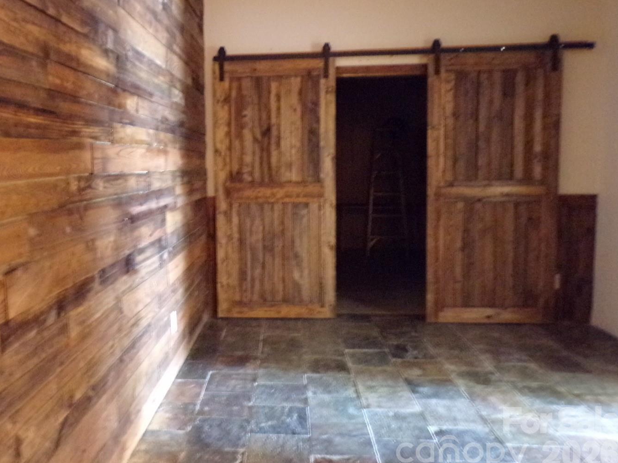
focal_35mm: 30
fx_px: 536
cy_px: 192
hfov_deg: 59.3
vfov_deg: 46.6
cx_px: 237
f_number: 3
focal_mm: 4.3
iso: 800
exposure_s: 1/2.1
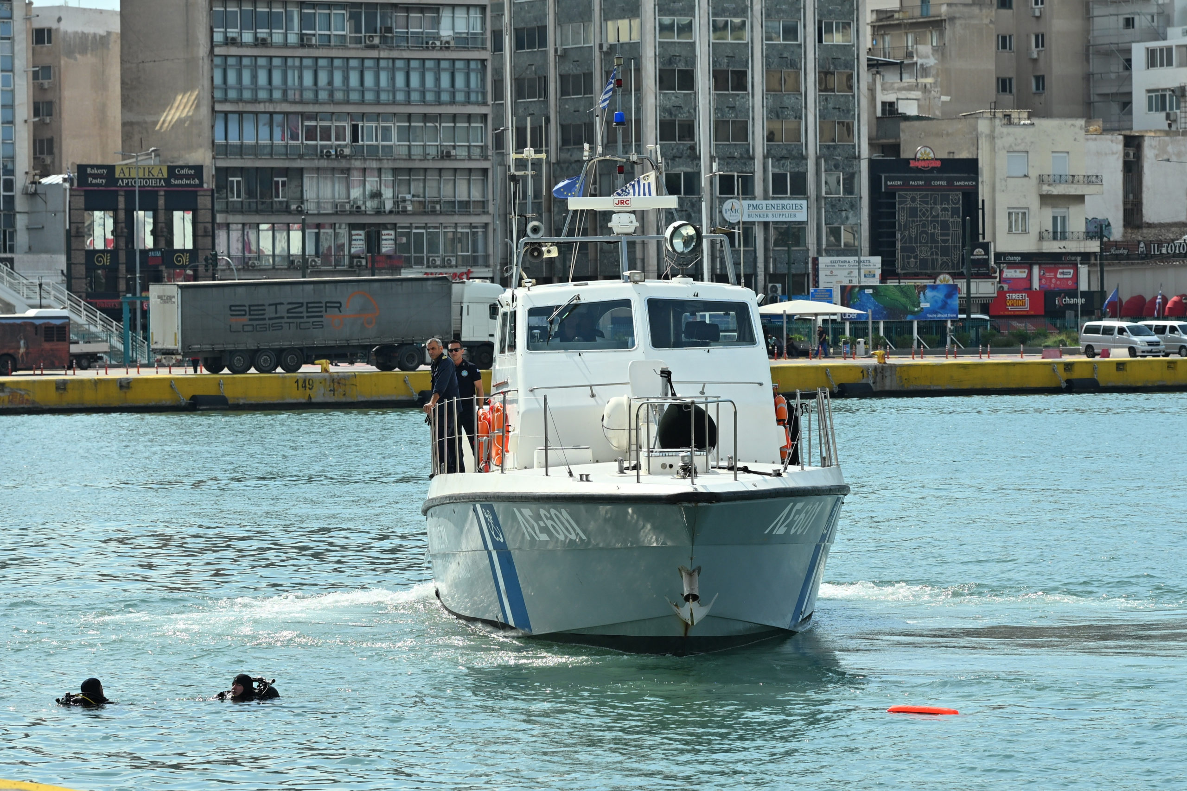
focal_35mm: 180
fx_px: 5935
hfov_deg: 11.4
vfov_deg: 7.6
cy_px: 396
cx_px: 594
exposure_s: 1/1250
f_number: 6.3
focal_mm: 120
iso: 180
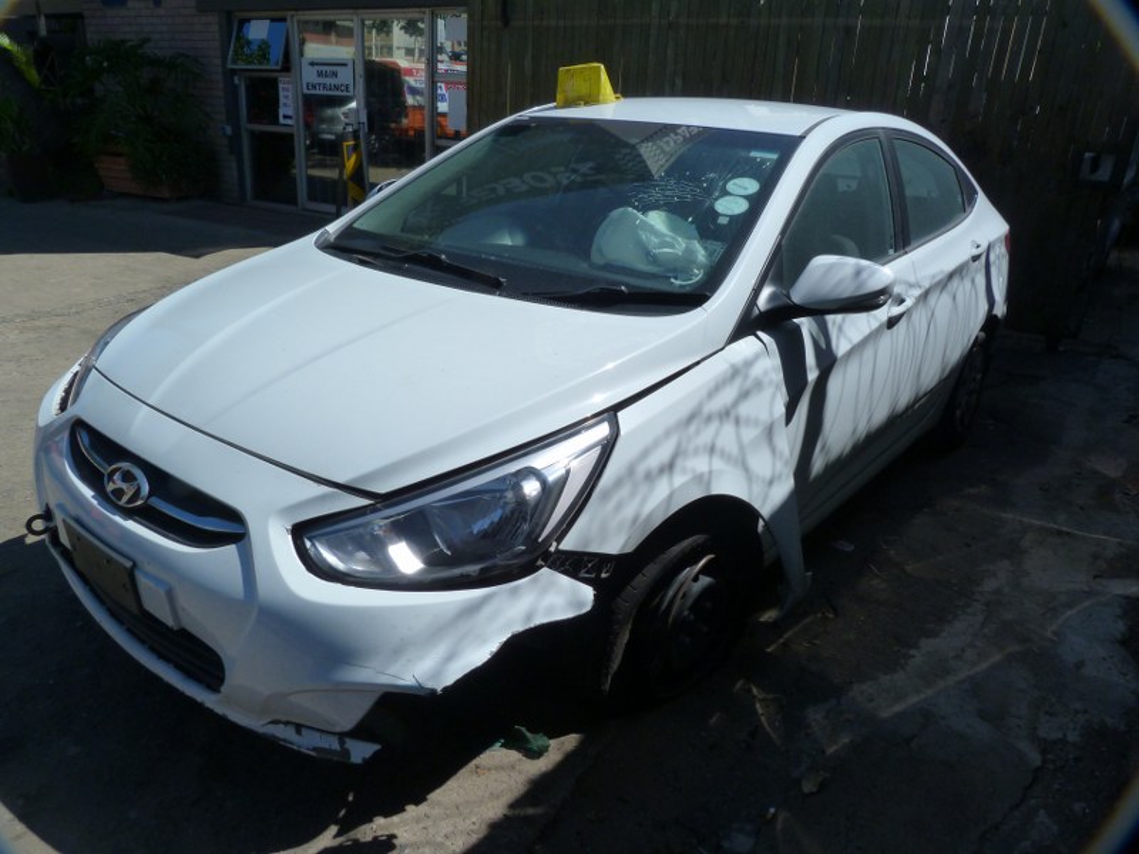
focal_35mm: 25
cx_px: 570
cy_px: 427
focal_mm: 4.5
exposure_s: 1/500
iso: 125
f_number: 5.6
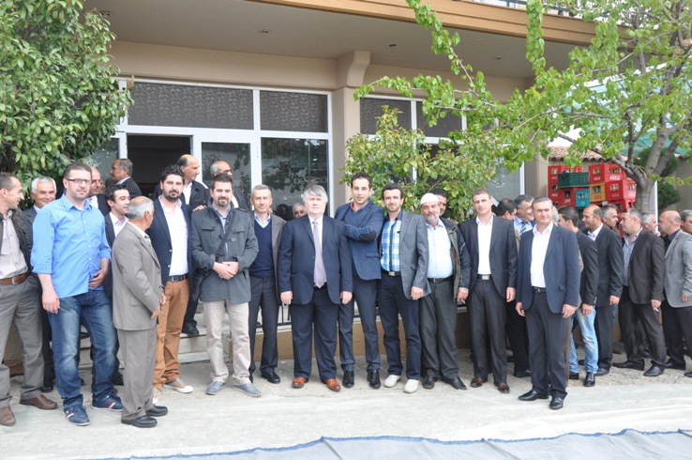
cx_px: 346
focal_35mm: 36
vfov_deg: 36.8
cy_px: 230
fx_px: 691
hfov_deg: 53.2
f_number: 8
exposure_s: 1/60
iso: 200
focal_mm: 24
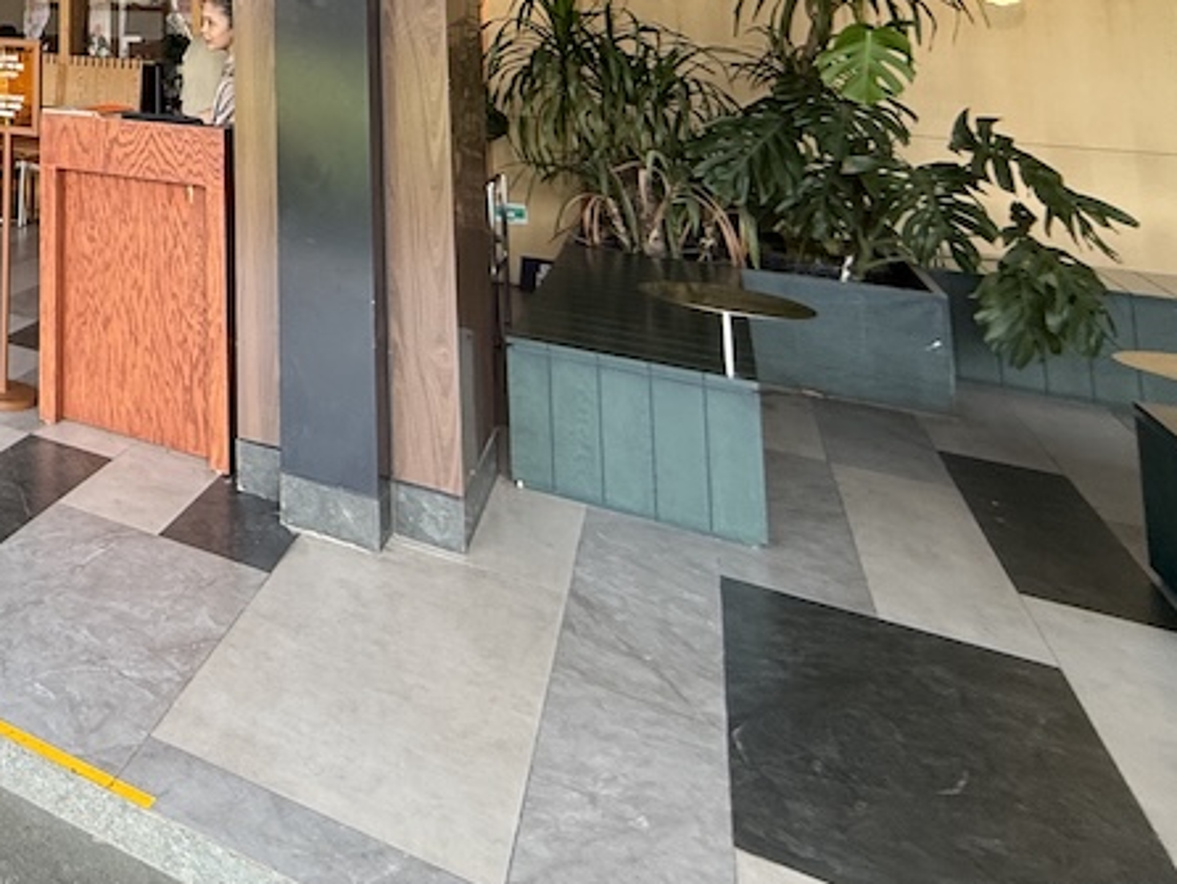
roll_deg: -1.7
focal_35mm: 32
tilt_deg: +7.3
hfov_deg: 42.8
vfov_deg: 36.5
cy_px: -115
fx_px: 1089
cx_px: -150
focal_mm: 2.22
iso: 125
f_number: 2.2
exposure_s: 1/99
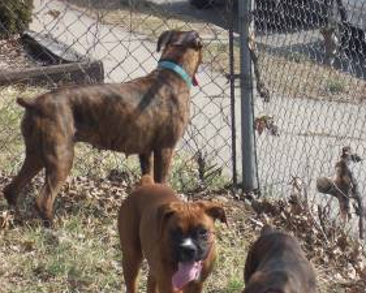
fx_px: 2167
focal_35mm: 200
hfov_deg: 9.6
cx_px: 255
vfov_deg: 7.7
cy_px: 185
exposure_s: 1/350
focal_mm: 22.4
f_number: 4.9
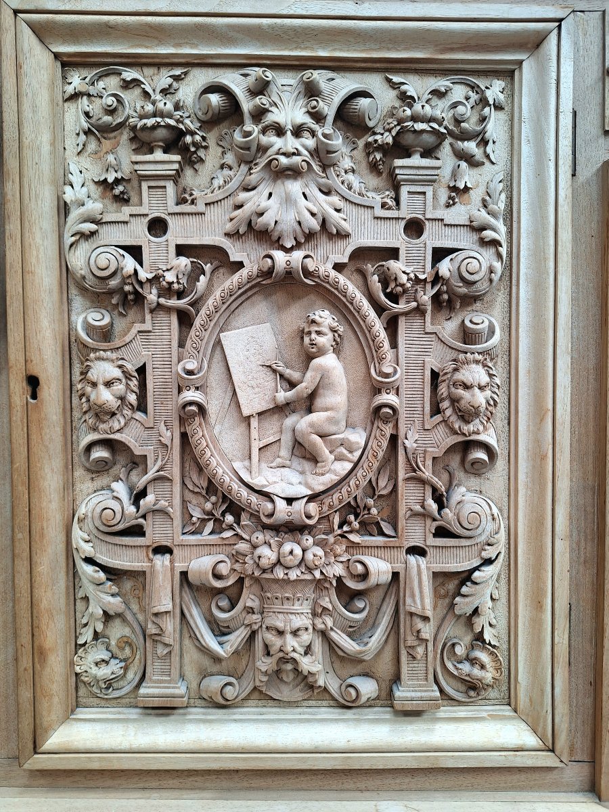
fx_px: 540
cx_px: 304
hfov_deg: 58.9
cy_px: 406
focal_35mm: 23
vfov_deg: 73.9
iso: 100
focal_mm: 5.54
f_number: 1.8
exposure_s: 1/50
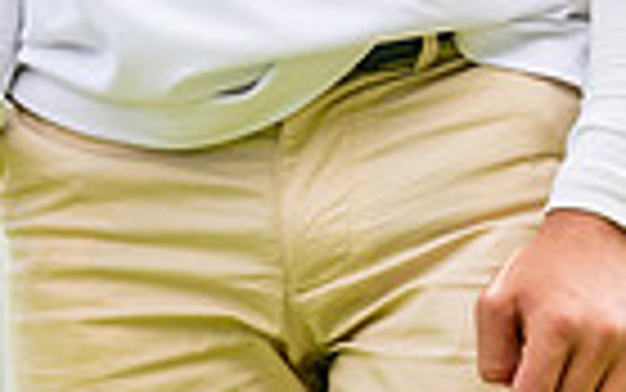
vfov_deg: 0.7
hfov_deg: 1.1
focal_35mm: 1914
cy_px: -437
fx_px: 32667
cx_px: 140
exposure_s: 1/2500
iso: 320
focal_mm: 300
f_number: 4
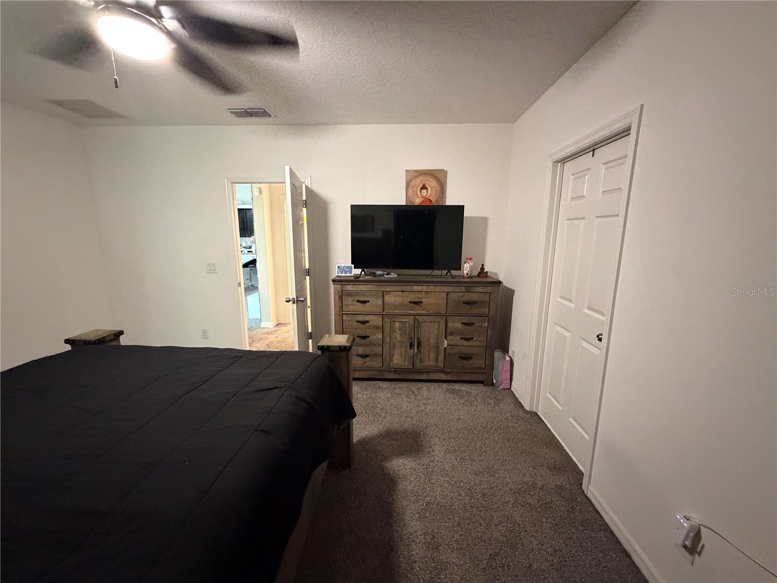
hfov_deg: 102.1
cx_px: 388
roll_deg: -0.1
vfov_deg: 85.7
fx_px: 314
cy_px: 292
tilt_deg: -10.4
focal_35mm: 14
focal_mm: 2.22
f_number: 2.2
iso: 1000
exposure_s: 1/40
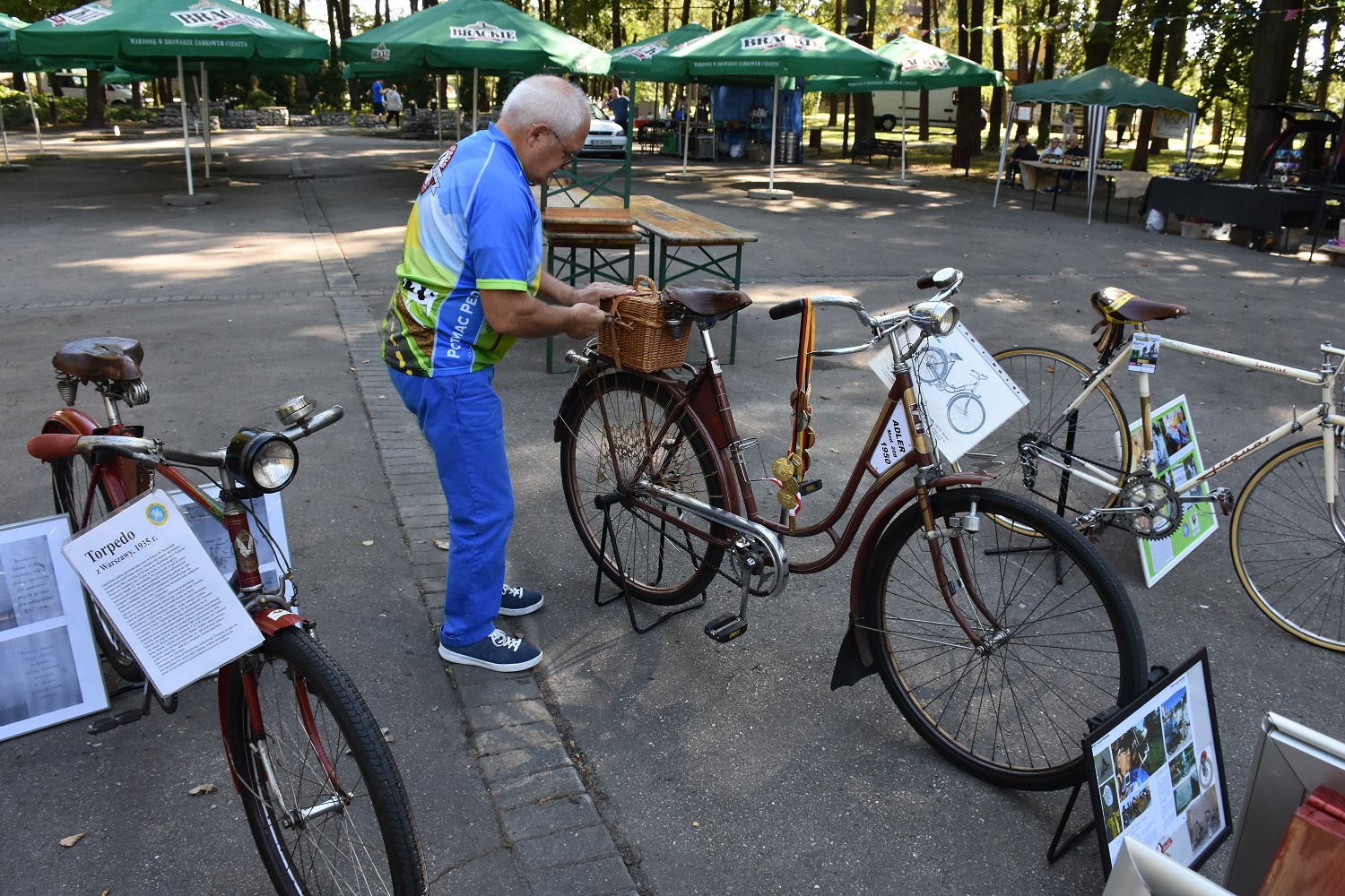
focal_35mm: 27
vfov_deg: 47.9
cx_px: 672
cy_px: 448
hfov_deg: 67.4
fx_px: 1009
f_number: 7.1
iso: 800
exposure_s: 1/200
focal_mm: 18
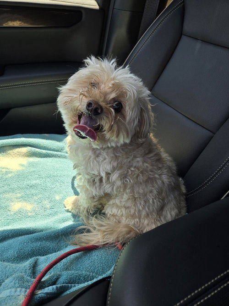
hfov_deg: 58.9
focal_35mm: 23
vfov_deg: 73.9
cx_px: 114
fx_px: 203
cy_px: 153
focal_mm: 5.4
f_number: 1.8
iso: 25
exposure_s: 1/180
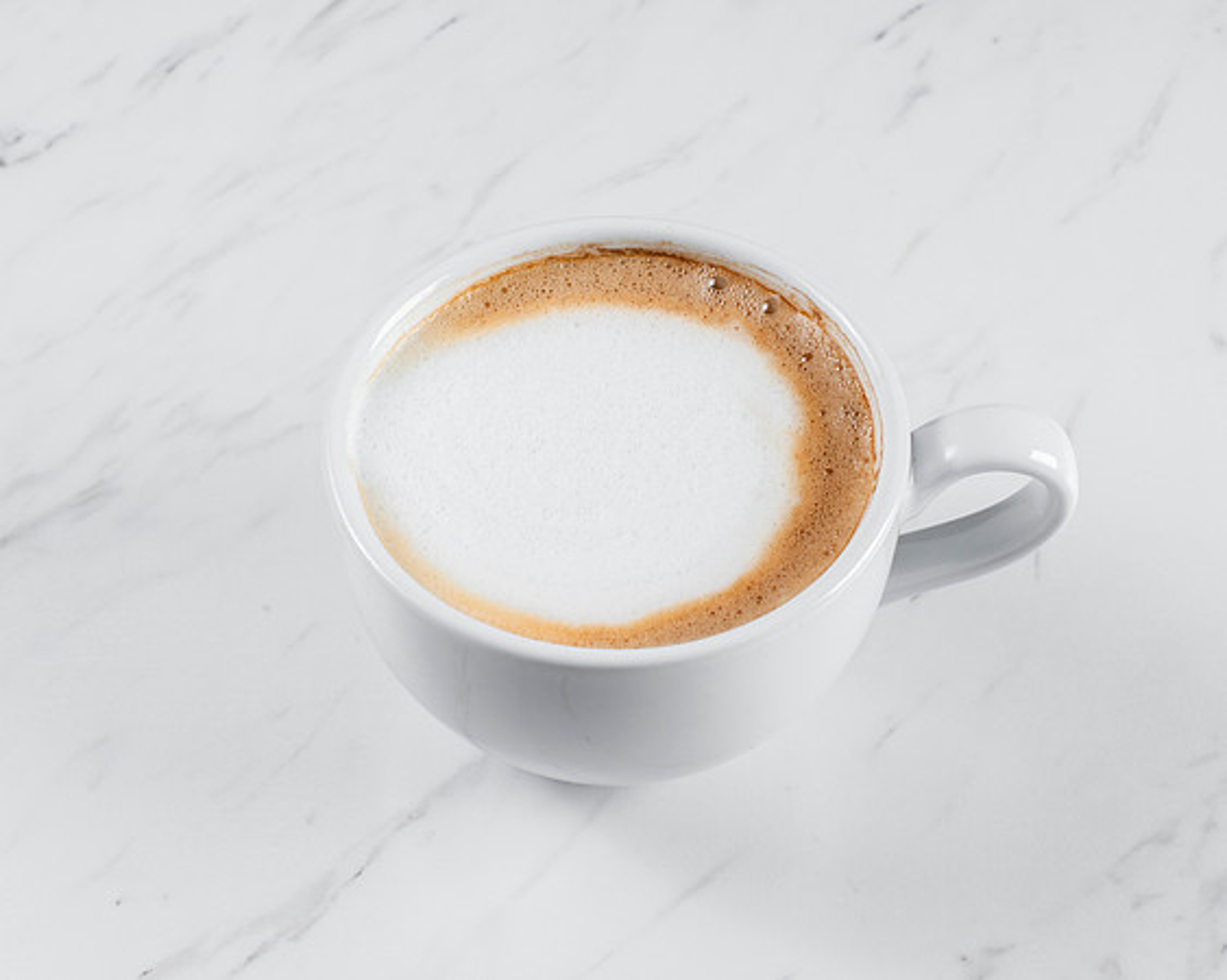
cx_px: 631
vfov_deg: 24.2
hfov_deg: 30.0
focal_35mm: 63
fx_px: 2288
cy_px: 516
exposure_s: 1/200
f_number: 10
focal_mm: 50
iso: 200
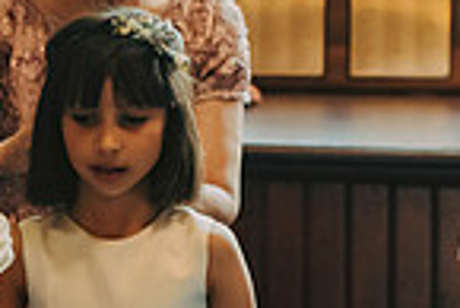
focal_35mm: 200
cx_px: 38
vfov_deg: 6.9
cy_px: 164
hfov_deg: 10.2
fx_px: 2558
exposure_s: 1/200
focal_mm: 50
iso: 1250
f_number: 2.2
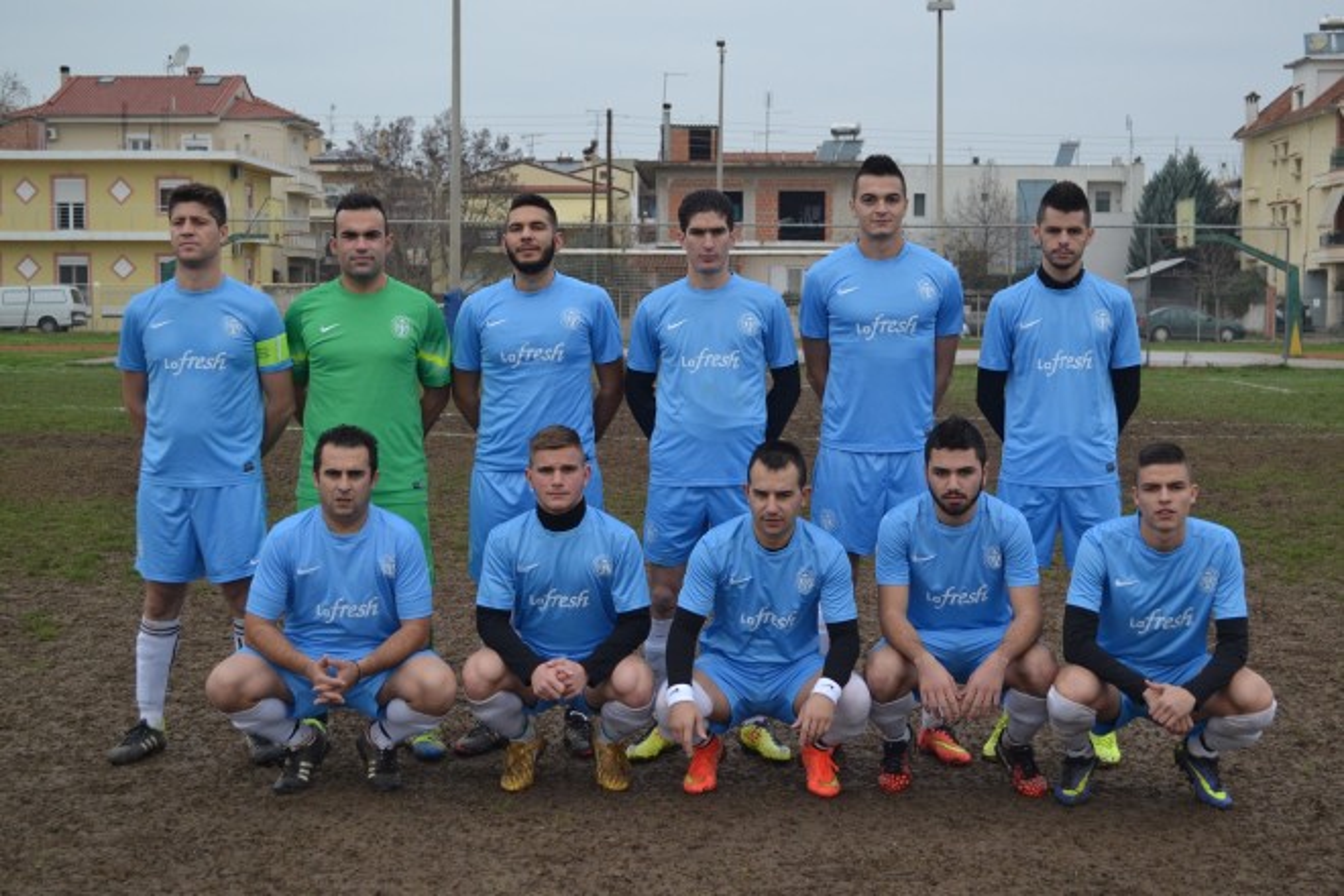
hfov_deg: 36.9
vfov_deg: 25.1
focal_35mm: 54
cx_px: 672
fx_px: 2016
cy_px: 448
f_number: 5
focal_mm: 36
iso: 400
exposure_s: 1/800
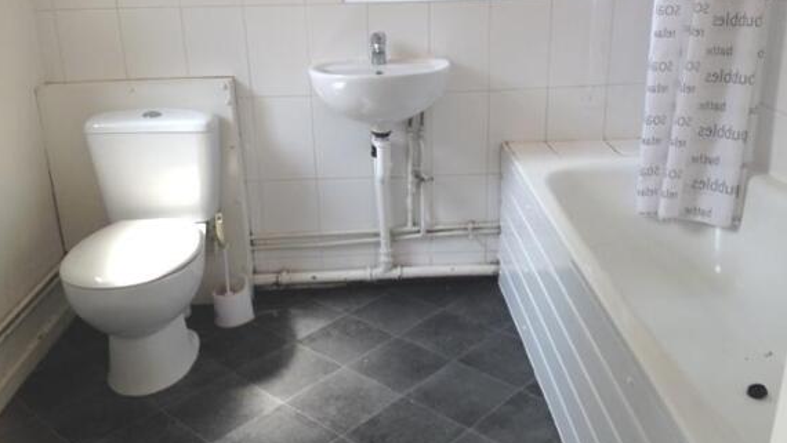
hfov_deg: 51.6
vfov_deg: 30.4
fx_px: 814
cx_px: 396
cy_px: 199
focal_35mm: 39
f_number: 2.4
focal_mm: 4.28
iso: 50
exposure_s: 1/127
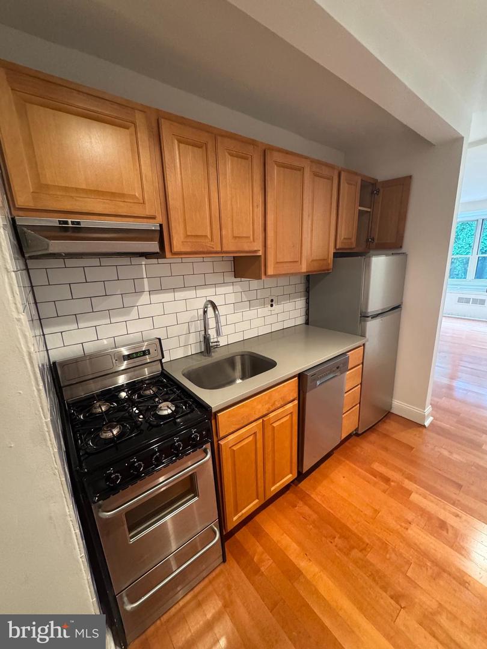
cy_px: 324
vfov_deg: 102.1
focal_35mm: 14
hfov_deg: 85.7
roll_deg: +1.2
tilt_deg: -16.1
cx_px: 244
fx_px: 263
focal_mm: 2.22
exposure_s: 1/60
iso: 640
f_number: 2.2
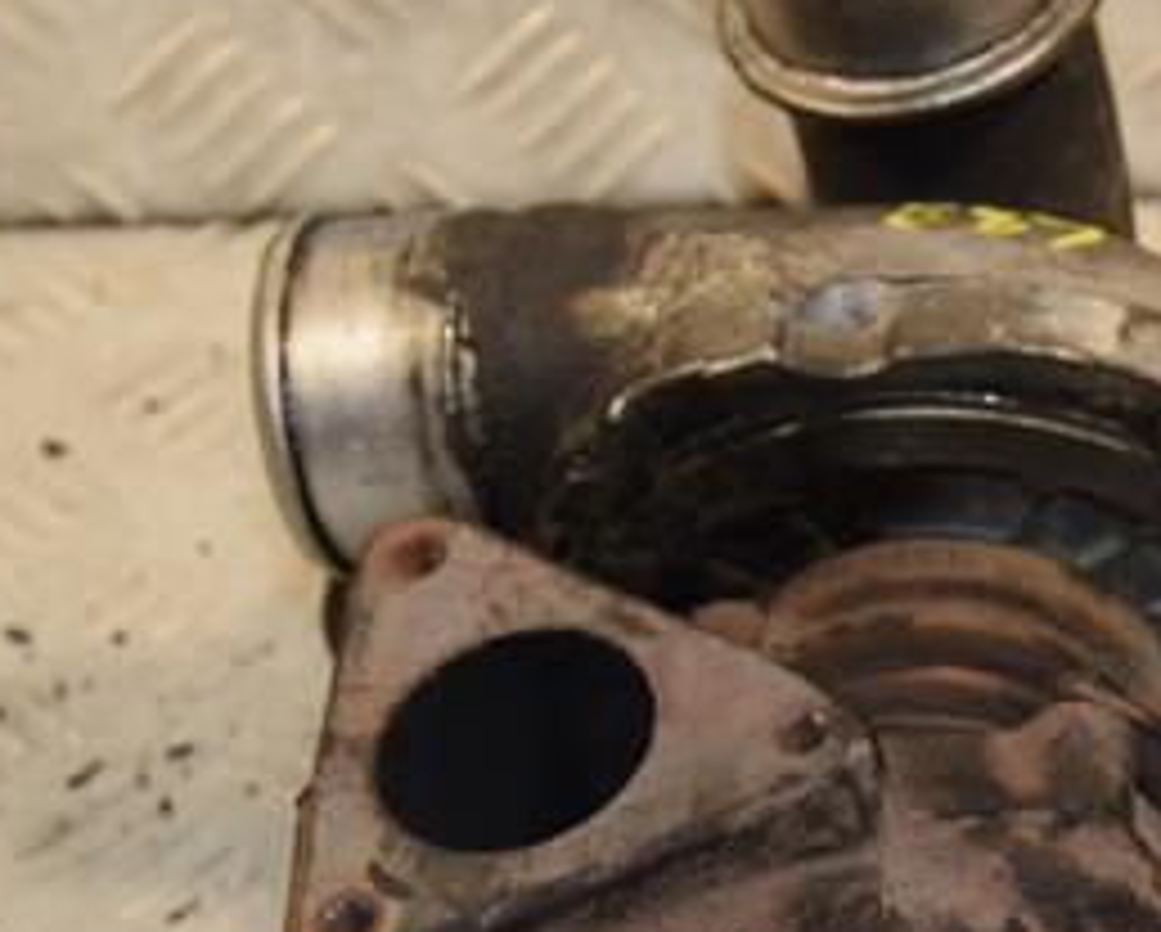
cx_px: 788
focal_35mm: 170
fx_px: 5848
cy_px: 666
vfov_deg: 9.1
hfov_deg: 11.3
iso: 800
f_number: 5.6
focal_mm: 52
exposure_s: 1/200
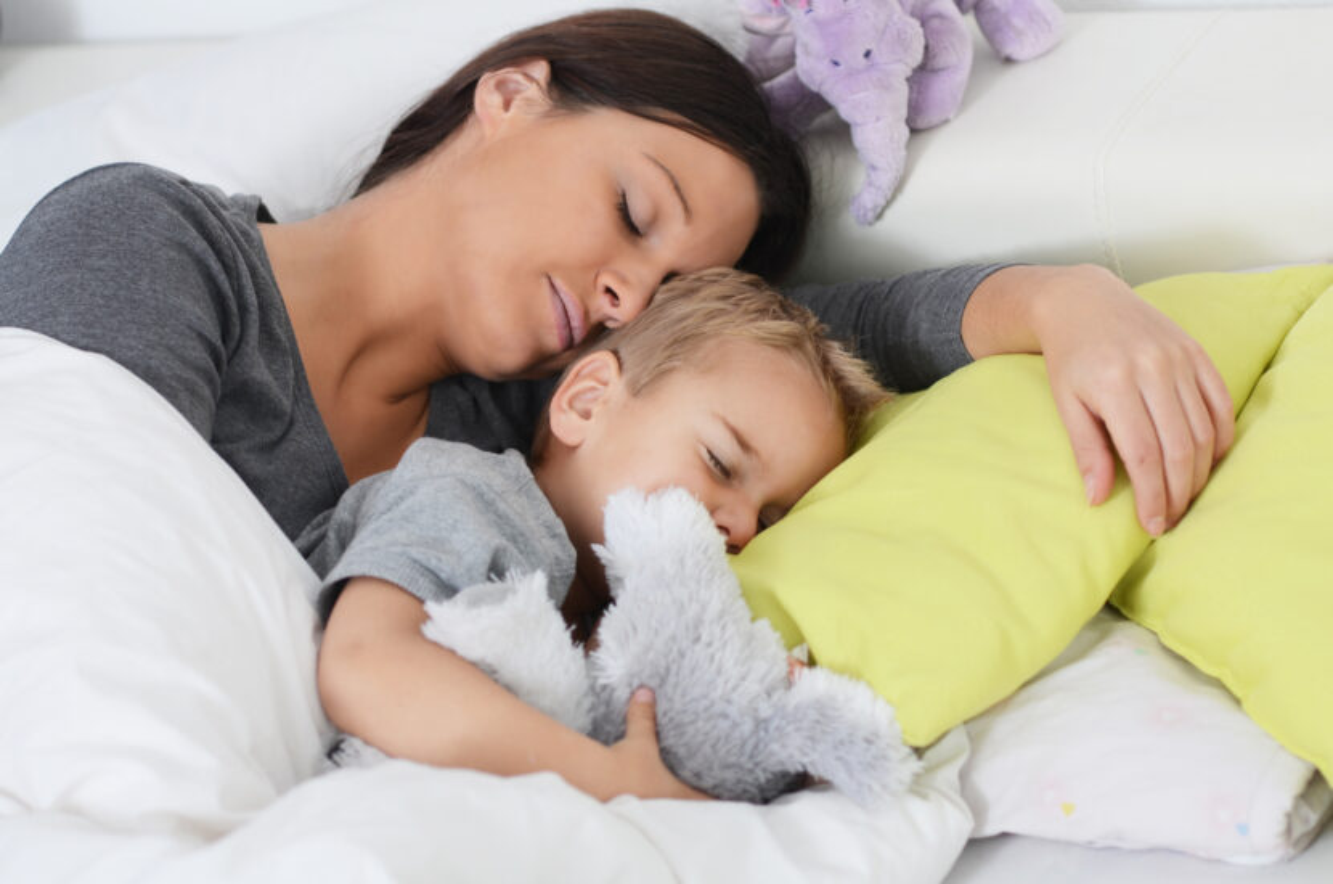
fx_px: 4712
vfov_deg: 10.7
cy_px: 442
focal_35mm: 128
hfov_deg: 16.1
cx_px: 666
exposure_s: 1/250
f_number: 3.2
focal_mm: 85
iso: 100
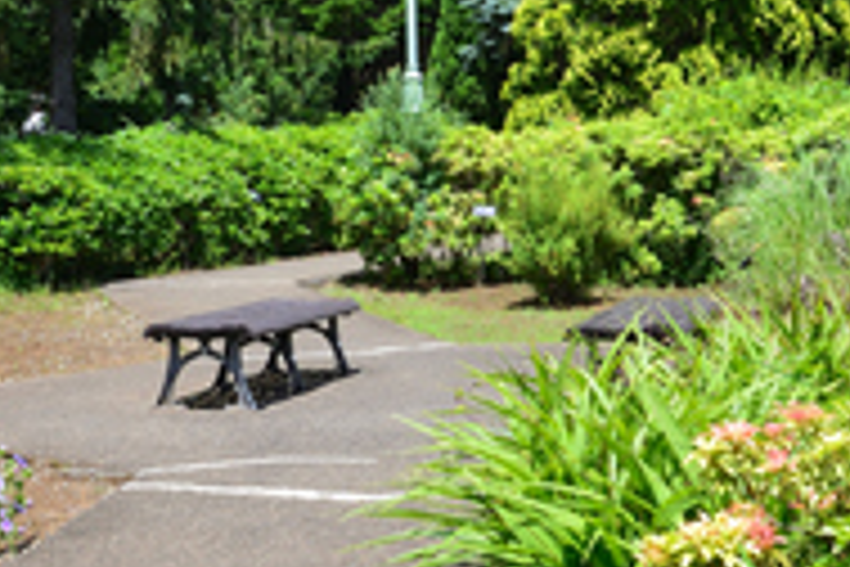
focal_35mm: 97
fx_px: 2290
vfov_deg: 13.7
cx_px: 486
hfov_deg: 21.0
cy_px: -101
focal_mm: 31
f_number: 13
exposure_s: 1/50
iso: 100
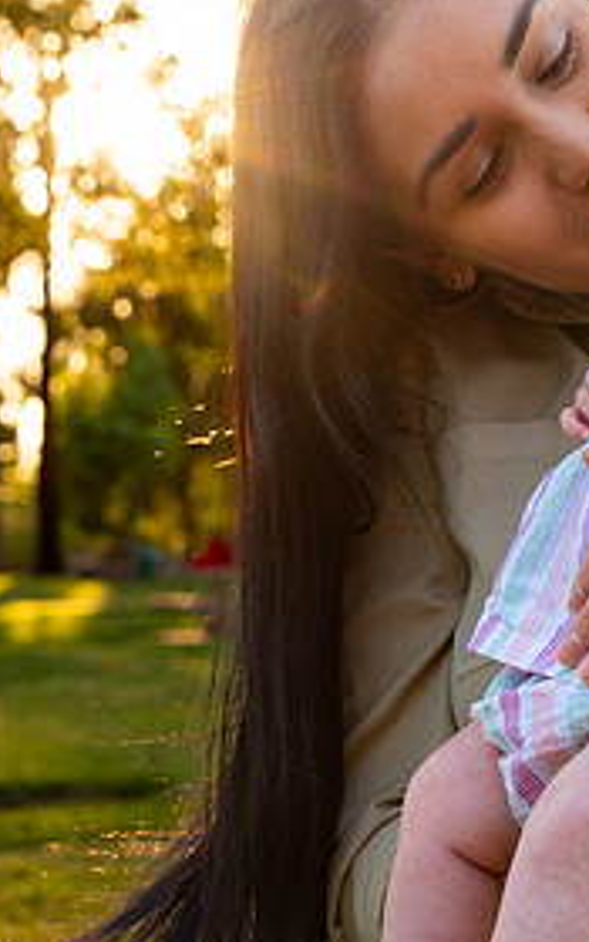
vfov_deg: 18.9
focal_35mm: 110
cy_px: 513
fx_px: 2825
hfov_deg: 11.8
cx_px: 592
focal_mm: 52
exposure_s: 1/320
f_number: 5.6
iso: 200
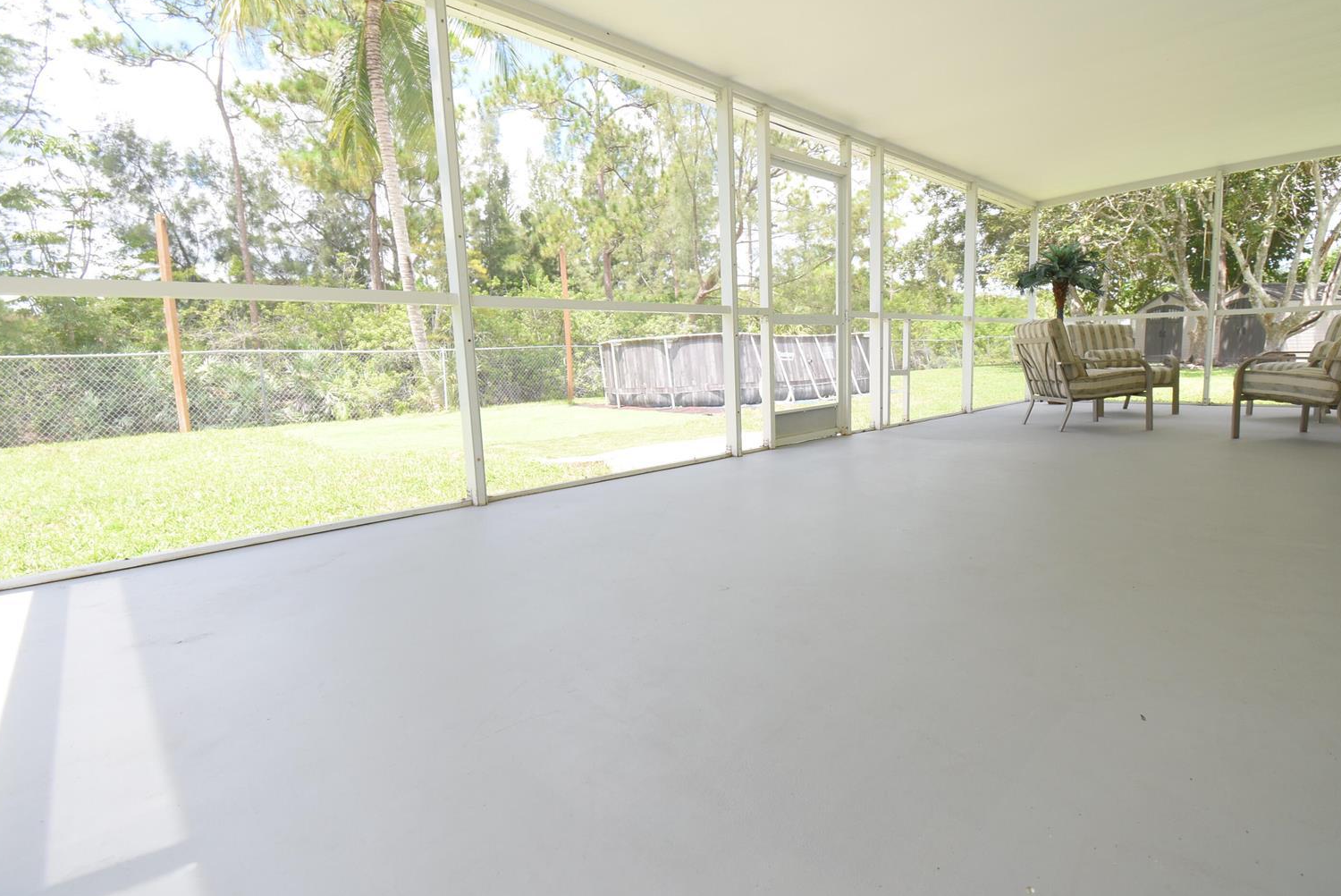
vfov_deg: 73.8
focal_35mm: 16
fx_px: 596
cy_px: 439
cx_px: 704
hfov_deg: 96.6
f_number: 7.1
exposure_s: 1/200
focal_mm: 10
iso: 400
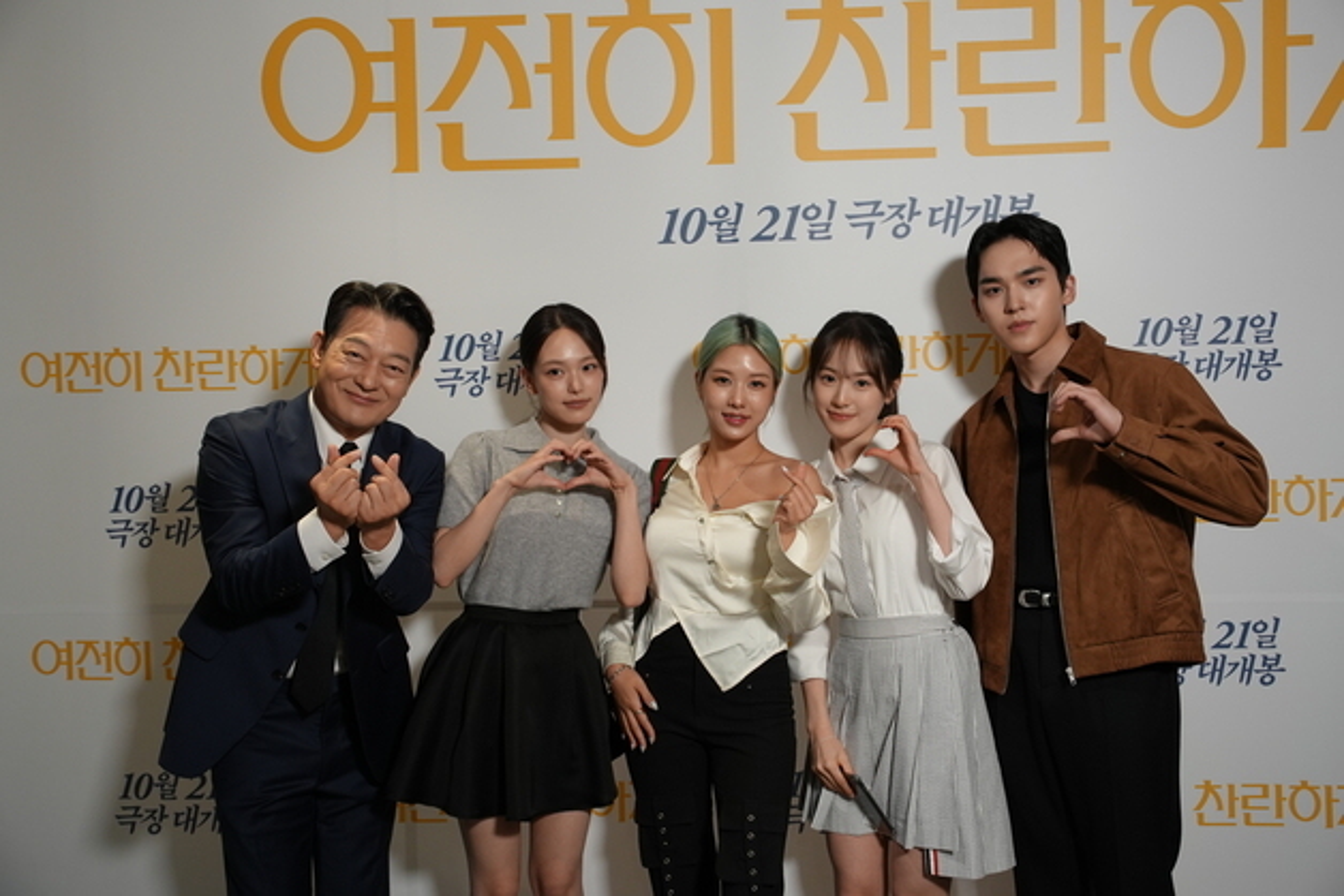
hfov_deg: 54.4
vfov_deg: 37.9
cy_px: 448
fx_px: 1307
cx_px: 672
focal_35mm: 35
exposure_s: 1/160
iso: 2000
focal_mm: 35
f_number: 4
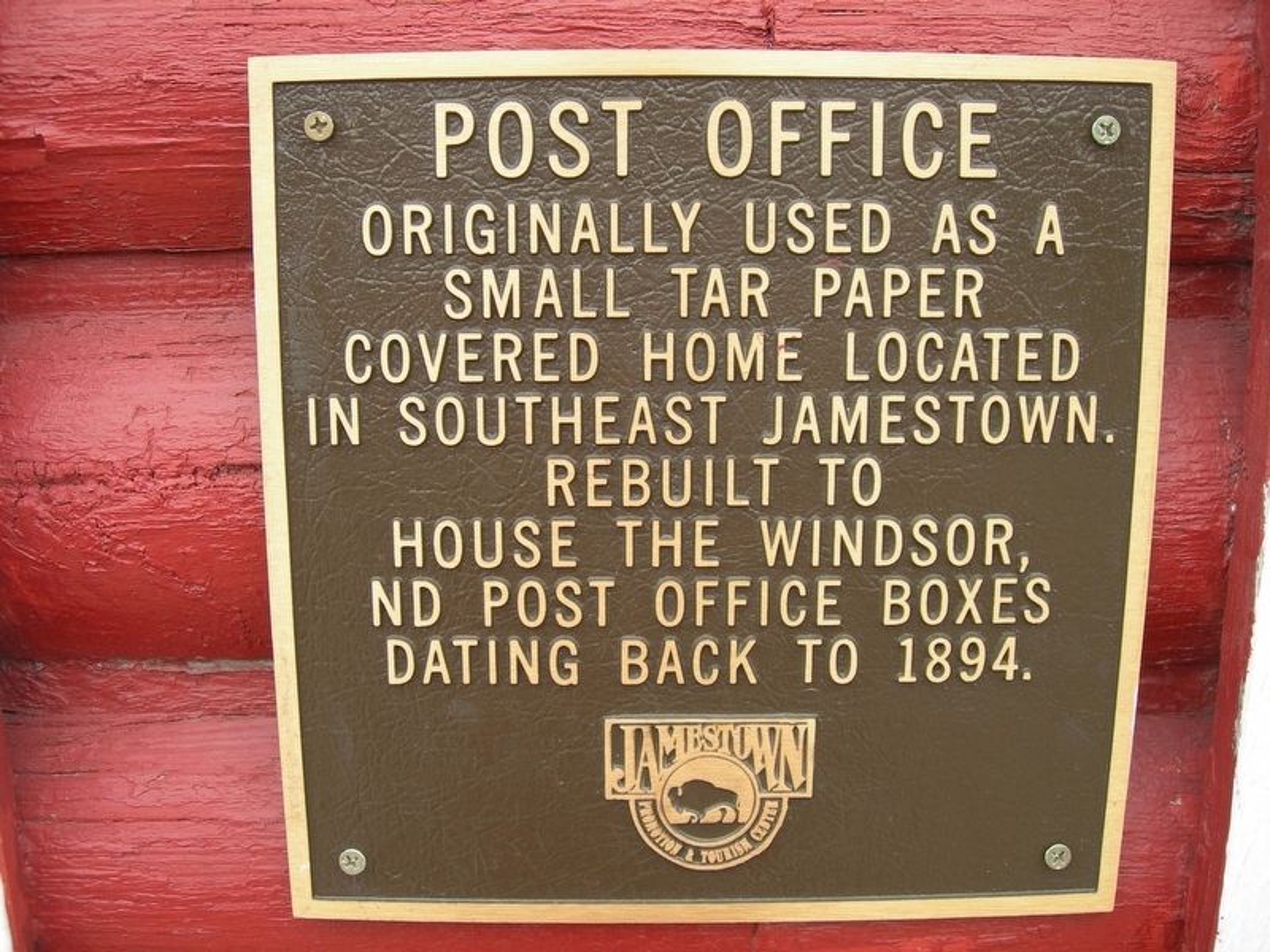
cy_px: 476
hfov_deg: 49.0
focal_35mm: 38
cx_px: 635
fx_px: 1394
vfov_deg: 37.7
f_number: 2.8
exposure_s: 1/133
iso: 50
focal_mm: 7.8
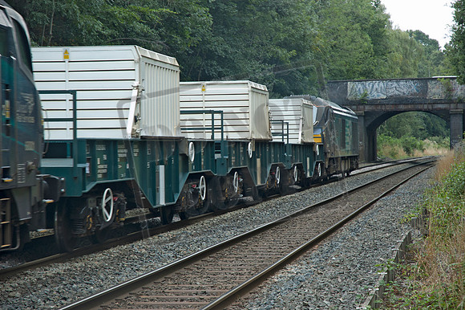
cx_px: 232
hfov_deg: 19.5
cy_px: 155
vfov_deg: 13.0
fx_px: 1355
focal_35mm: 105
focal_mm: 70
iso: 400
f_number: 4.5
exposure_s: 1/200
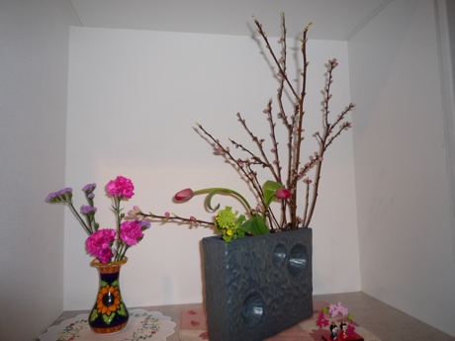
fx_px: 329
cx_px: 228
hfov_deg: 69.4
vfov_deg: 54.9
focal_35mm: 25
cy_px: 170
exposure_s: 1/30
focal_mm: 4.4
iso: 100
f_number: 2.8
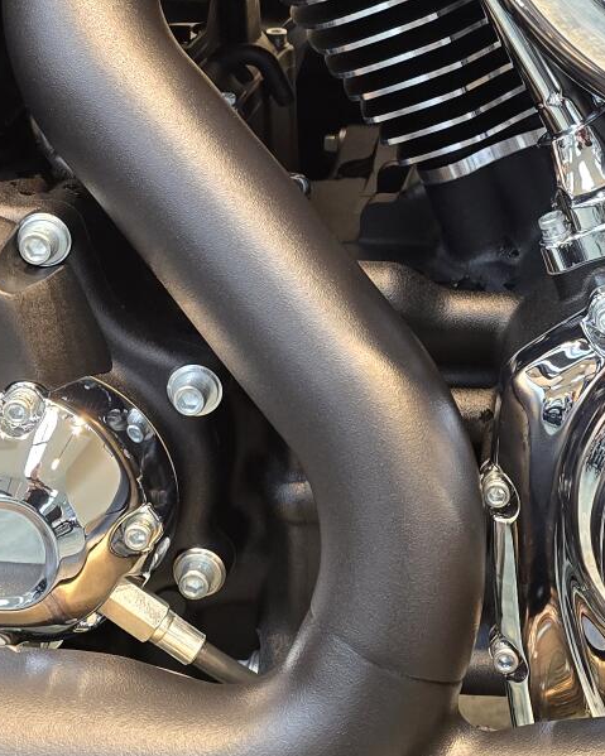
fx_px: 1679
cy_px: 116
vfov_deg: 24.8
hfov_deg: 20.1
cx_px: 520
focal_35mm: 75
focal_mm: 6.3
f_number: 1.7
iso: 400
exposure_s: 1/120
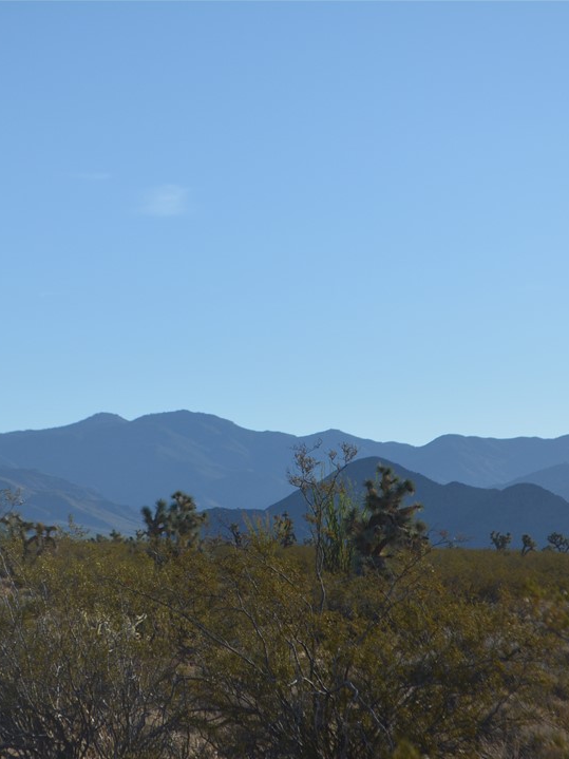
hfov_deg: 12.4
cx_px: 220
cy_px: 381
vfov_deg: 16.5
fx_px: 2625
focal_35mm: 120
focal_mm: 55
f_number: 7.1
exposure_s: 1/2000
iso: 400
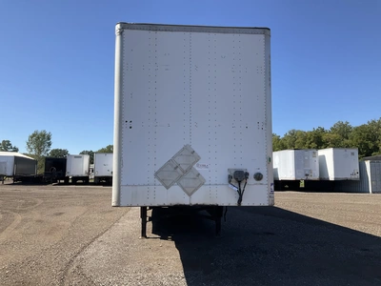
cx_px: 190
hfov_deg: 61.7
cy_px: 143
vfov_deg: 48.2
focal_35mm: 29
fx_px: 319
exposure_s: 1/1534
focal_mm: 3
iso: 25
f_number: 1.8
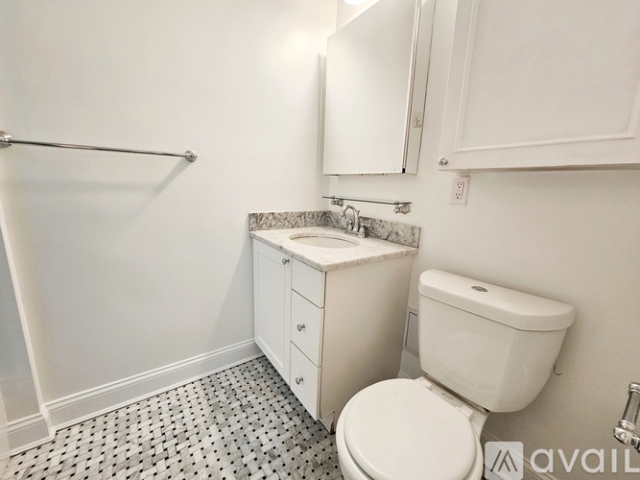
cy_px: 240
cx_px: 320
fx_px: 240
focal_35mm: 13
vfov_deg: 89.9
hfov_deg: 106.2
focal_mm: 2.2
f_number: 2.2
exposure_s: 1/60.2
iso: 100
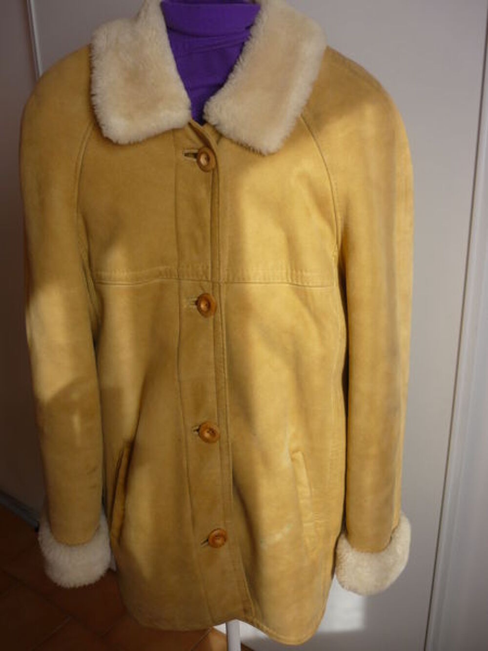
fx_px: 620
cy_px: 326
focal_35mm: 33
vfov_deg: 55.3
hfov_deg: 43.0
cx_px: 244
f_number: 2.8
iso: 100
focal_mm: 5.5
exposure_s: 1/125
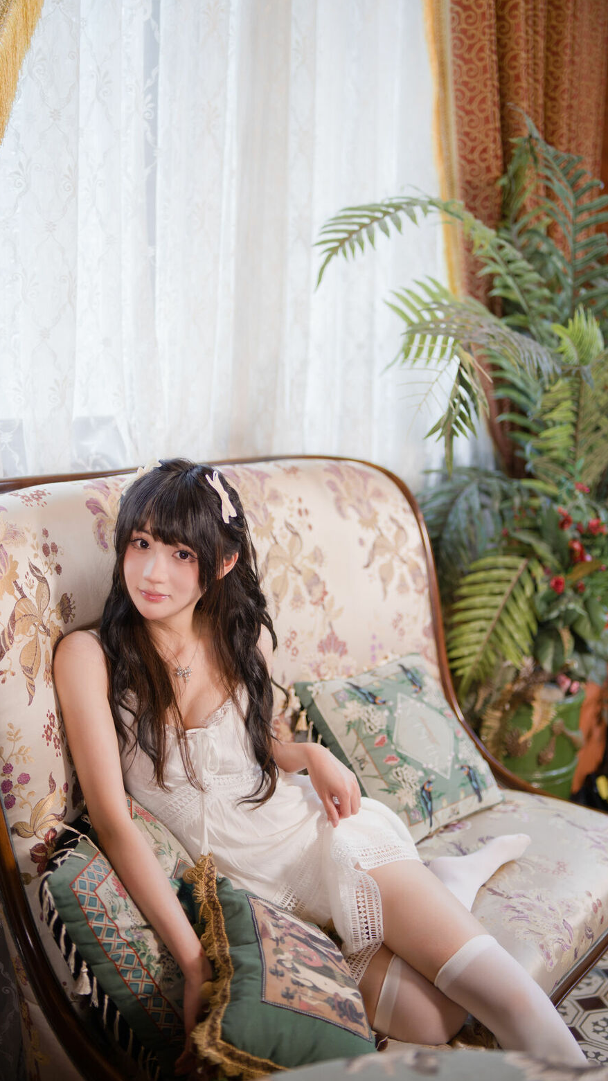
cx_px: 300
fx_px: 1061
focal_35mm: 37
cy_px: 543
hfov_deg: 32.0
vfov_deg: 54.0
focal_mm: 35
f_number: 1.4
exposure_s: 1/125
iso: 250
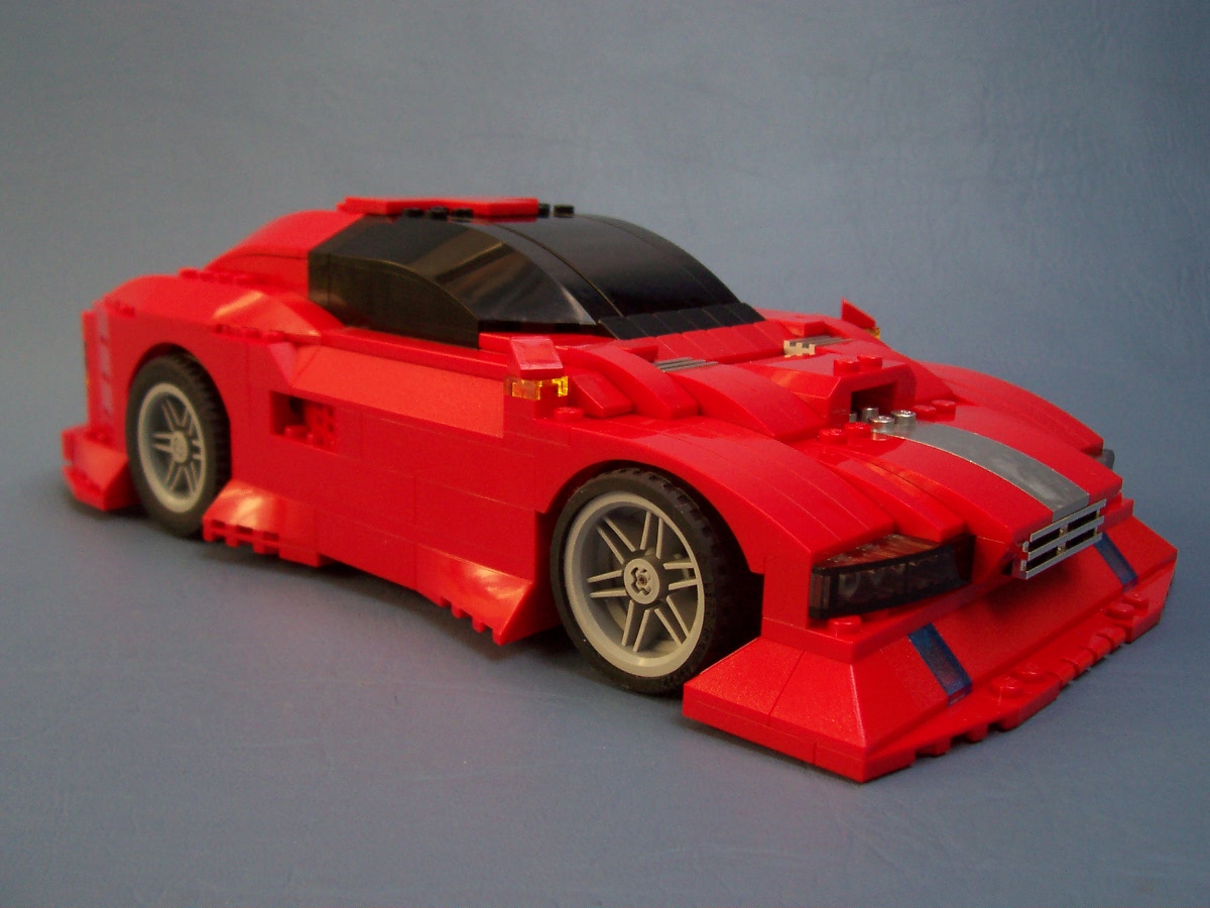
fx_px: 1293
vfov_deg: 38.7
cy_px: 454
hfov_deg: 50.1
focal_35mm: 37
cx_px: 605
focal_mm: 5.6
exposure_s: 1/60
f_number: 2.8
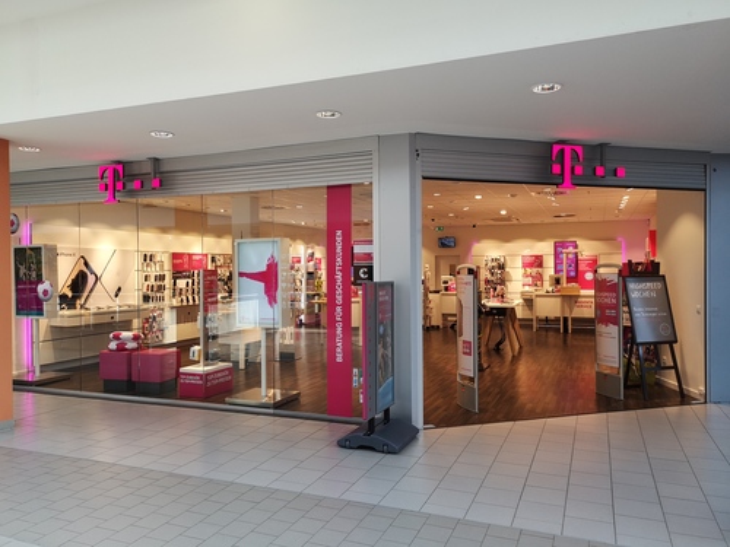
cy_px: 274
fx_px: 569
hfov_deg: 65.3
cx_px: 365
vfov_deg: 51.4
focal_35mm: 27
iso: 50
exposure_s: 1/144
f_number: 1.8
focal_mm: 3.95
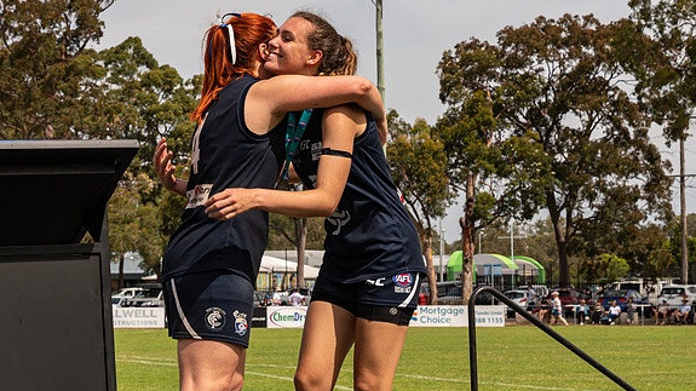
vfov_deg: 11.4
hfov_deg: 20.2
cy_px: 136
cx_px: 308
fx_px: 1956
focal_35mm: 106
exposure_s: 1/640
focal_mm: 52
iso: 200
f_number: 8
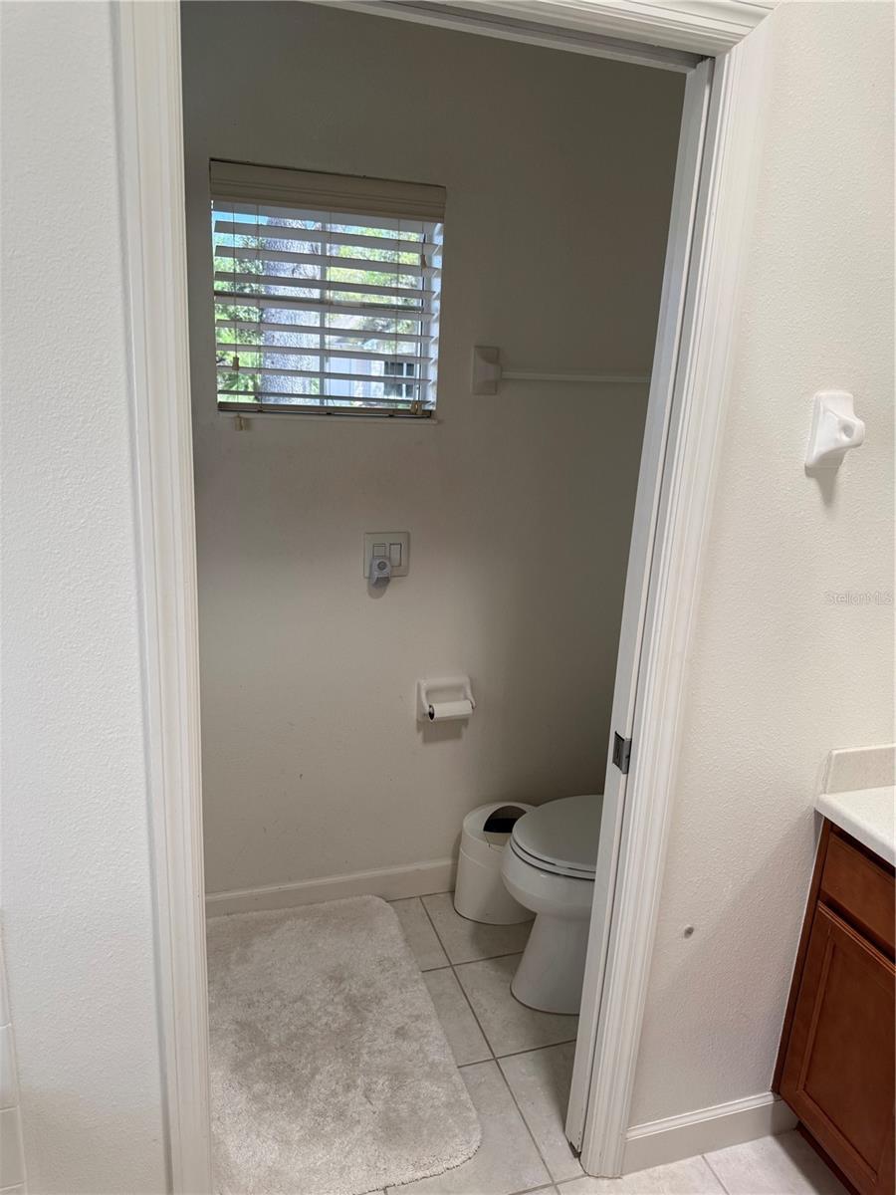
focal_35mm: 24
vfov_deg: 71.6
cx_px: 448
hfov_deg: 56.8
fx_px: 828
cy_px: 598
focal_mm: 6.76
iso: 125
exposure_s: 1/120
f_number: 1.78
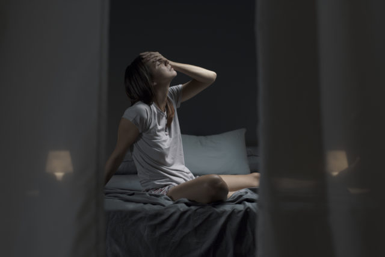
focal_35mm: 50
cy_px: 128
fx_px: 535
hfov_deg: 39.6
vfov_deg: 27.0
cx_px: 192
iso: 125
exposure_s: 1/80
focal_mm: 50
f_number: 2.8
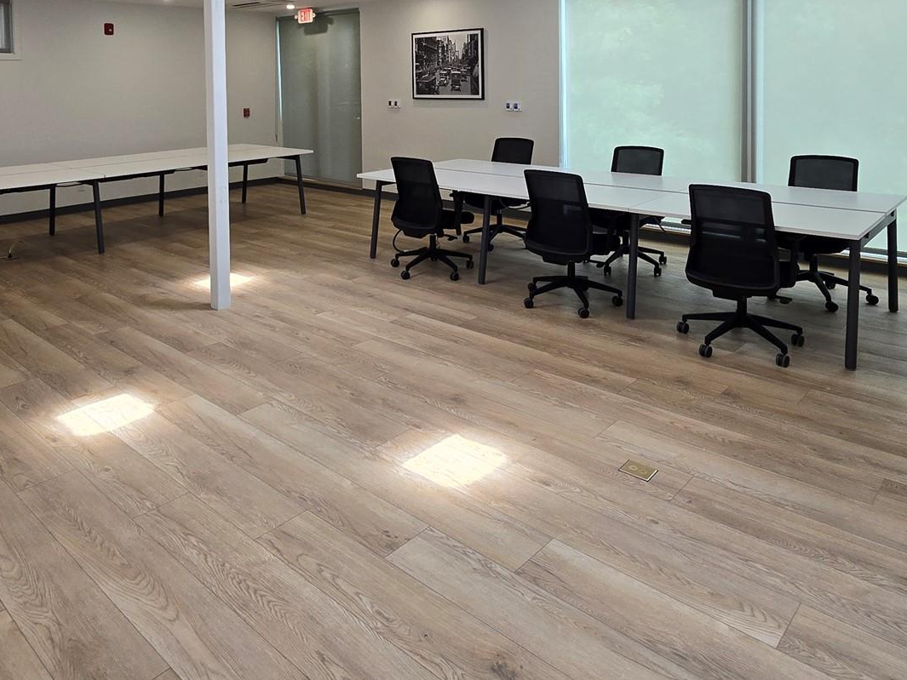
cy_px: 106
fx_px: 655
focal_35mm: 25
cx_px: 379
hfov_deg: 68.9
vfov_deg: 50.4
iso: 50
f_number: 2.2
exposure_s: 1/60
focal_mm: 2.2
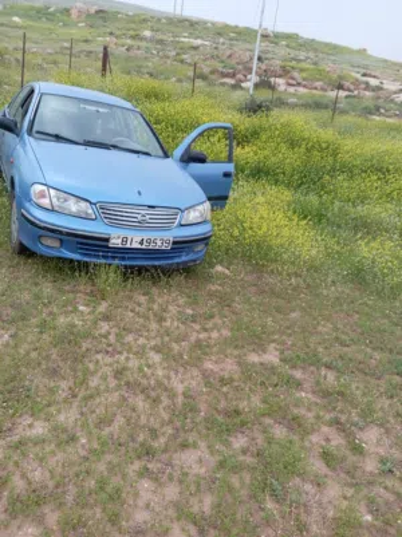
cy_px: 268
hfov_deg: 51.3
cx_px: 201
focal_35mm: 27
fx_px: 419
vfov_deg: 65.4
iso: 173
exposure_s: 1/100
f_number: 1.8
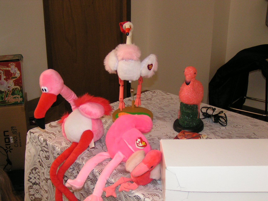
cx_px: 134
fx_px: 333
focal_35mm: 43
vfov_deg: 33.6
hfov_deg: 43.9
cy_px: 100
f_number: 2.8
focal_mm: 6.6
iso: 200
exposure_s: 1/50
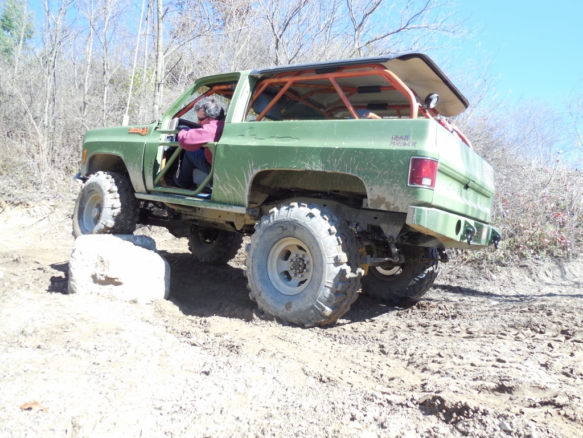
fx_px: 421
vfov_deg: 54.9
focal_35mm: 25
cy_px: 219
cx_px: 292
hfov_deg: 69.4
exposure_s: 1/250
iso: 125
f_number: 3.1
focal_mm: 4.5
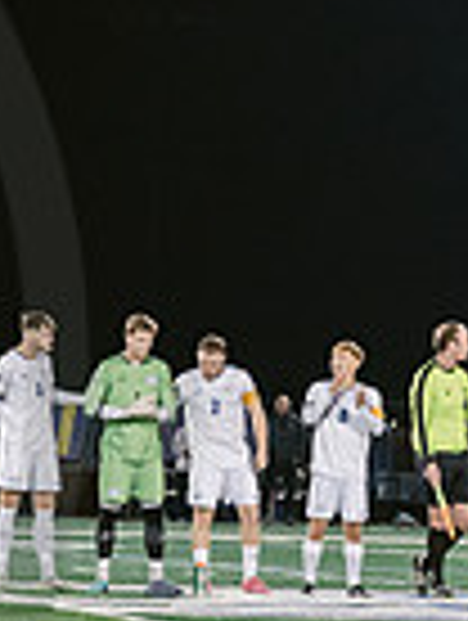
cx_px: -711
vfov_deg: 7.0
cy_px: 367
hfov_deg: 5.1
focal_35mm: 282
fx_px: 5068
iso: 2500
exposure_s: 1/250
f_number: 4
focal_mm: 70
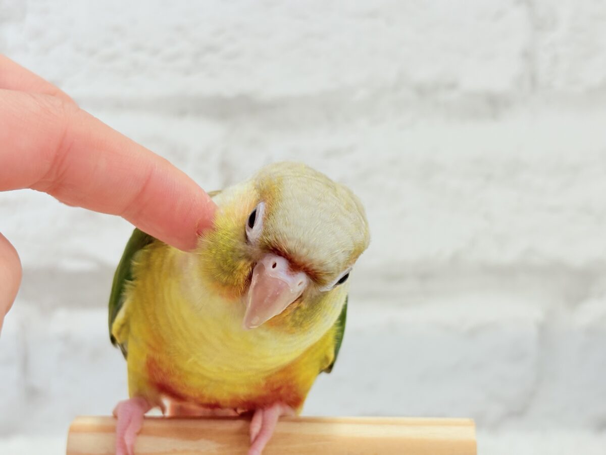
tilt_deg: -5.0
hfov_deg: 36.8
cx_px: 303
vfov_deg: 28.0
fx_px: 910
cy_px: 228
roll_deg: +1.3
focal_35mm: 52
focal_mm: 5.96
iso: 80
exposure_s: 1/100
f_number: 1.6
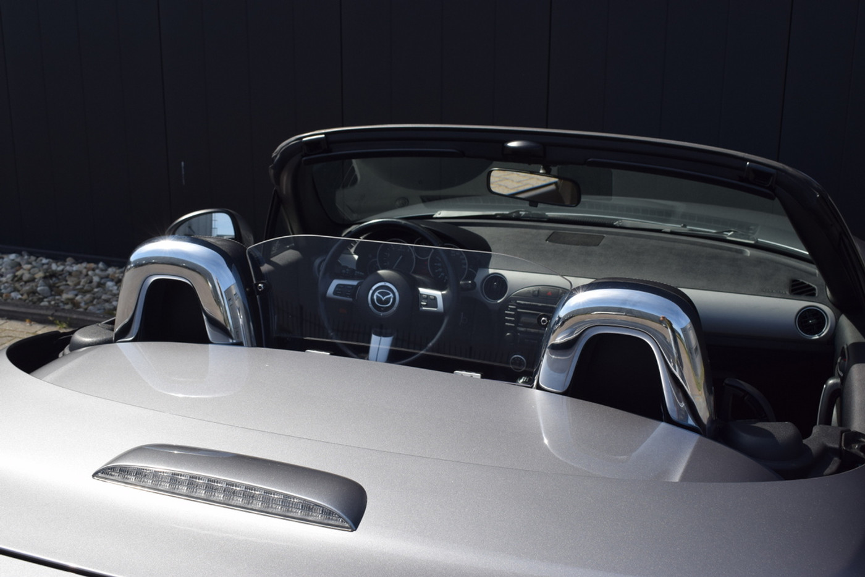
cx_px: 432
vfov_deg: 30.8
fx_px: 1045
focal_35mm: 44
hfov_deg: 45.0
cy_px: 288
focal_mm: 29
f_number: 10
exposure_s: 1/400
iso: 200
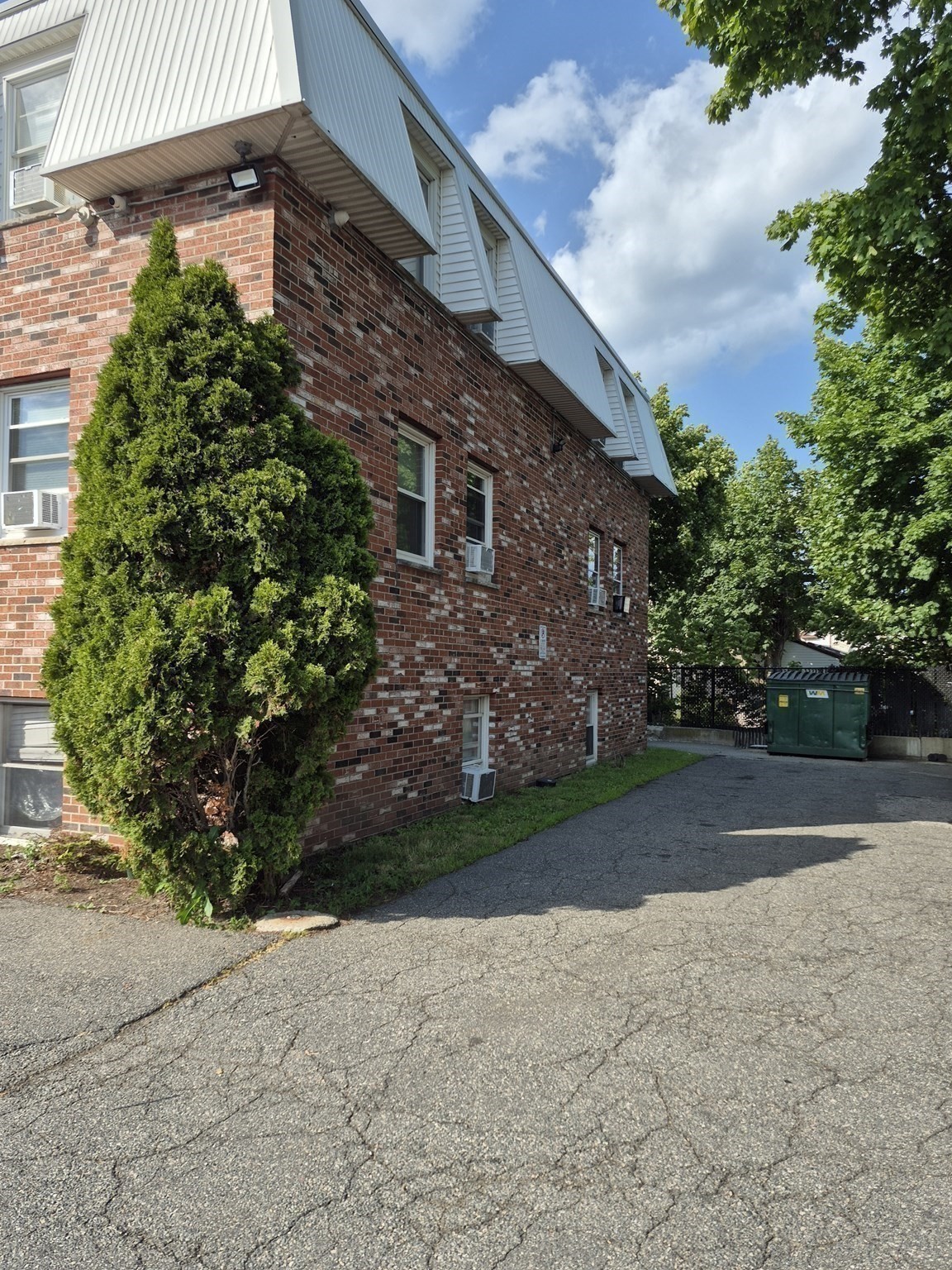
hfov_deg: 58.9
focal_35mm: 23
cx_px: 476
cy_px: 635
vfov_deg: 73.9
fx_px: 843
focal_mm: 5.4
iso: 25
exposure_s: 1/1572
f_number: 1.8
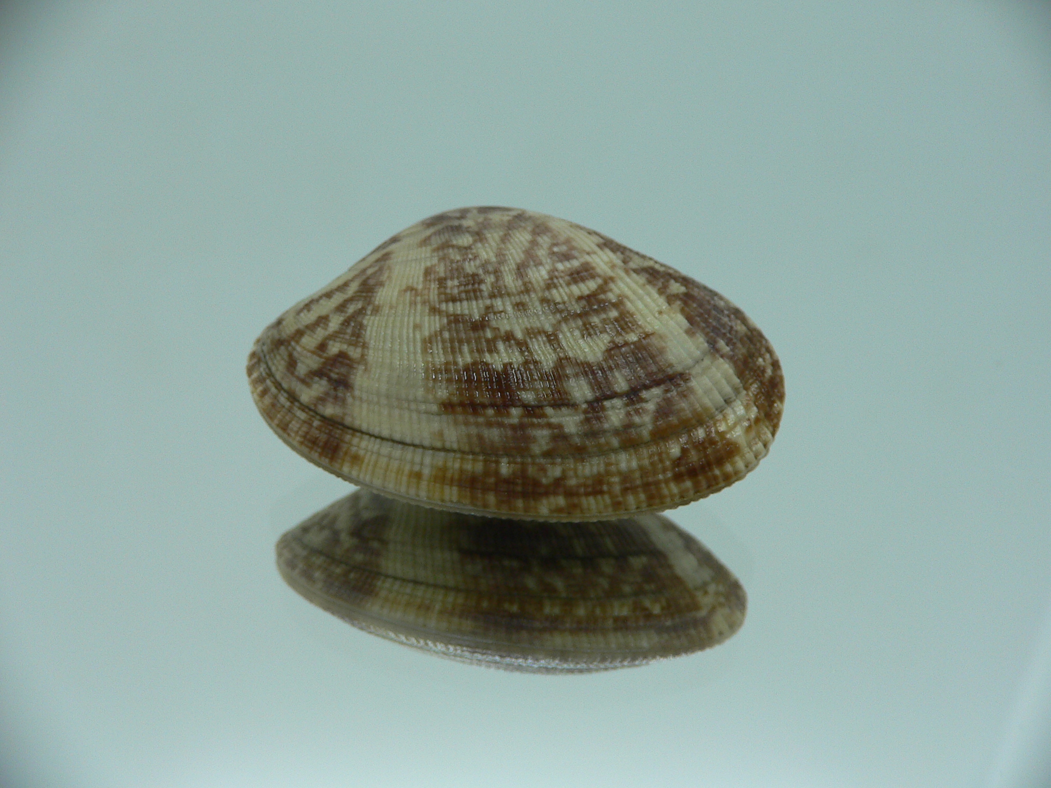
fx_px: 1063
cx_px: 526
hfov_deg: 52.6
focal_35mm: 35
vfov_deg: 40.7
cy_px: 394
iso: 80
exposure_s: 1/60
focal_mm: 4.6
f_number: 2.8
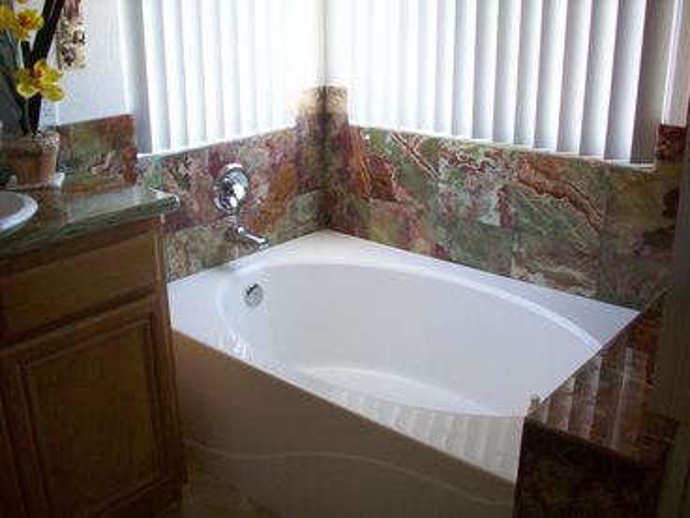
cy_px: 259
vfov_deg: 38.7
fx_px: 738
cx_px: 345
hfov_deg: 50.1
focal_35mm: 37
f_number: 2.8
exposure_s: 1/32.3
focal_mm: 6.2
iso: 160
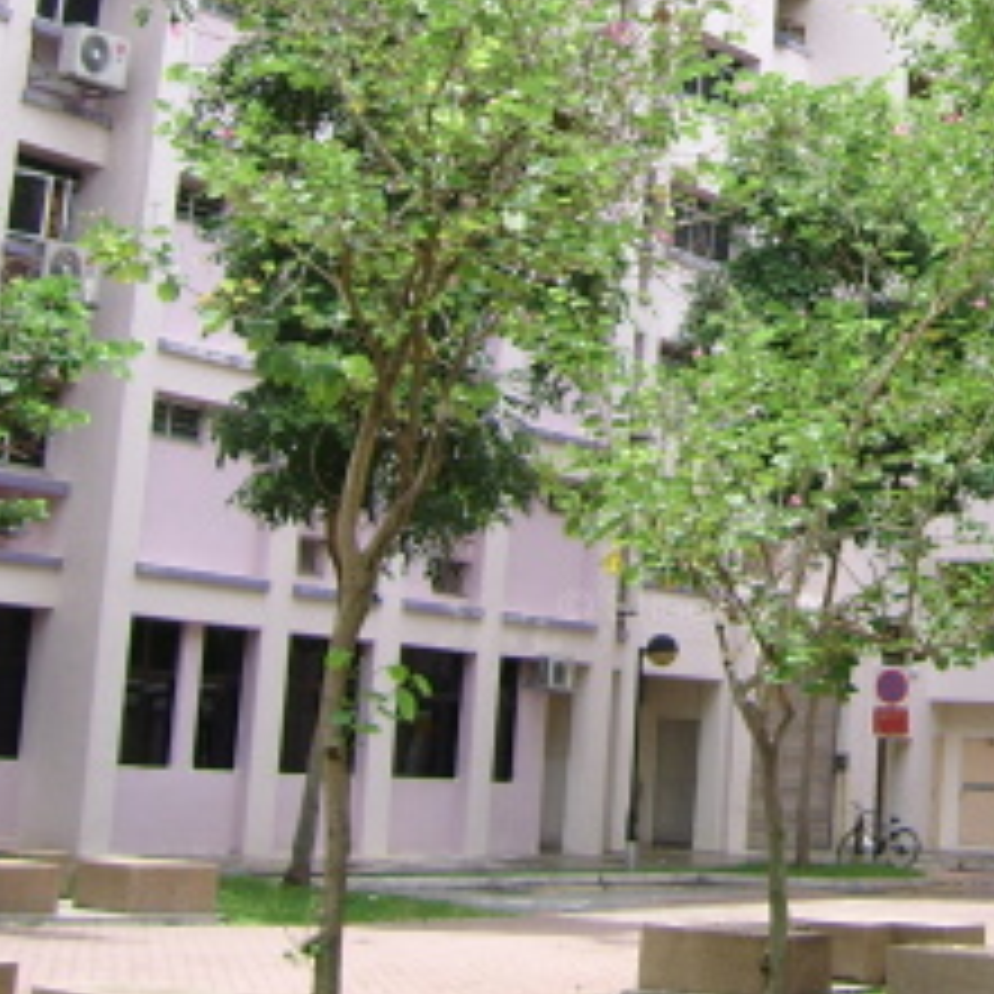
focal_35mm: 77
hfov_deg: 22.0
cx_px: 895
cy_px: 162
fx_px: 2502
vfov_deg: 22.1
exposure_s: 1/706
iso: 50
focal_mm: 5.95
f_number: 2.8
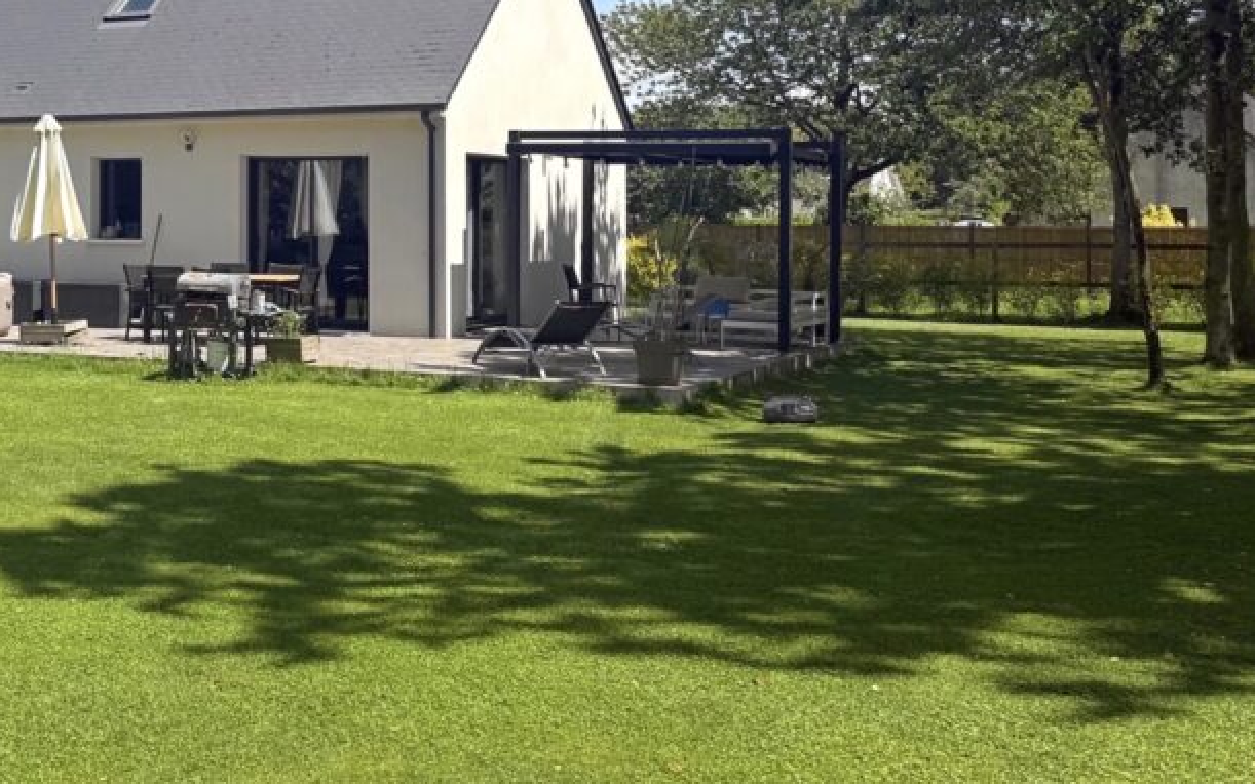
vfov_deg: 25.4
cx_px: 238
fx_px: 1710
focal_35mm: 50
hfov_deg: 38.7
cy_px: 164
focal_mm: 6.76
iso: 80
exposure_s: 1/3425
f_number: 1.78
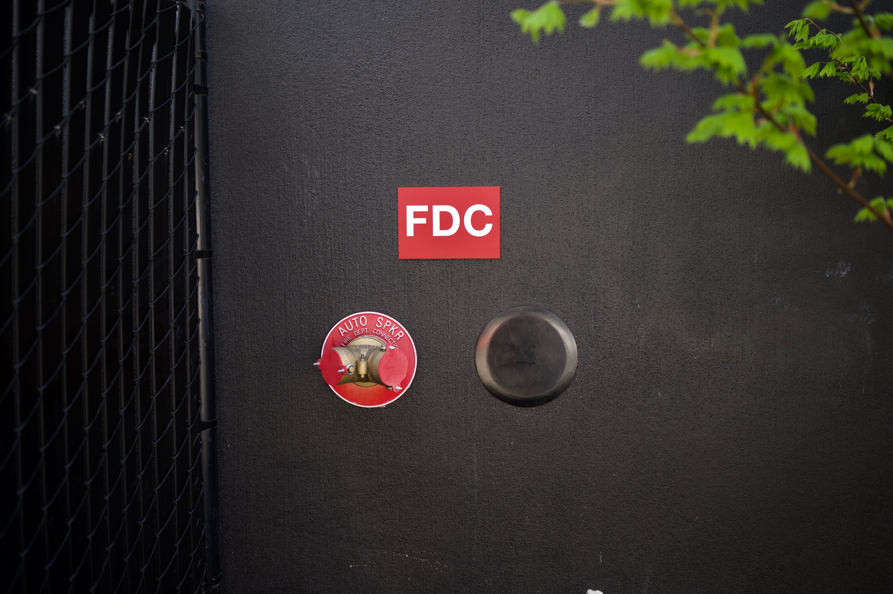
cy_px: 297
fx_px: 868
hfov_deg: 54.5
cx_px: 446
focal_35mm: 35
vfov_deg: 37.8
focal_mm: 35
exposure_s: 1/800
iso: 200
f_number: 1.8
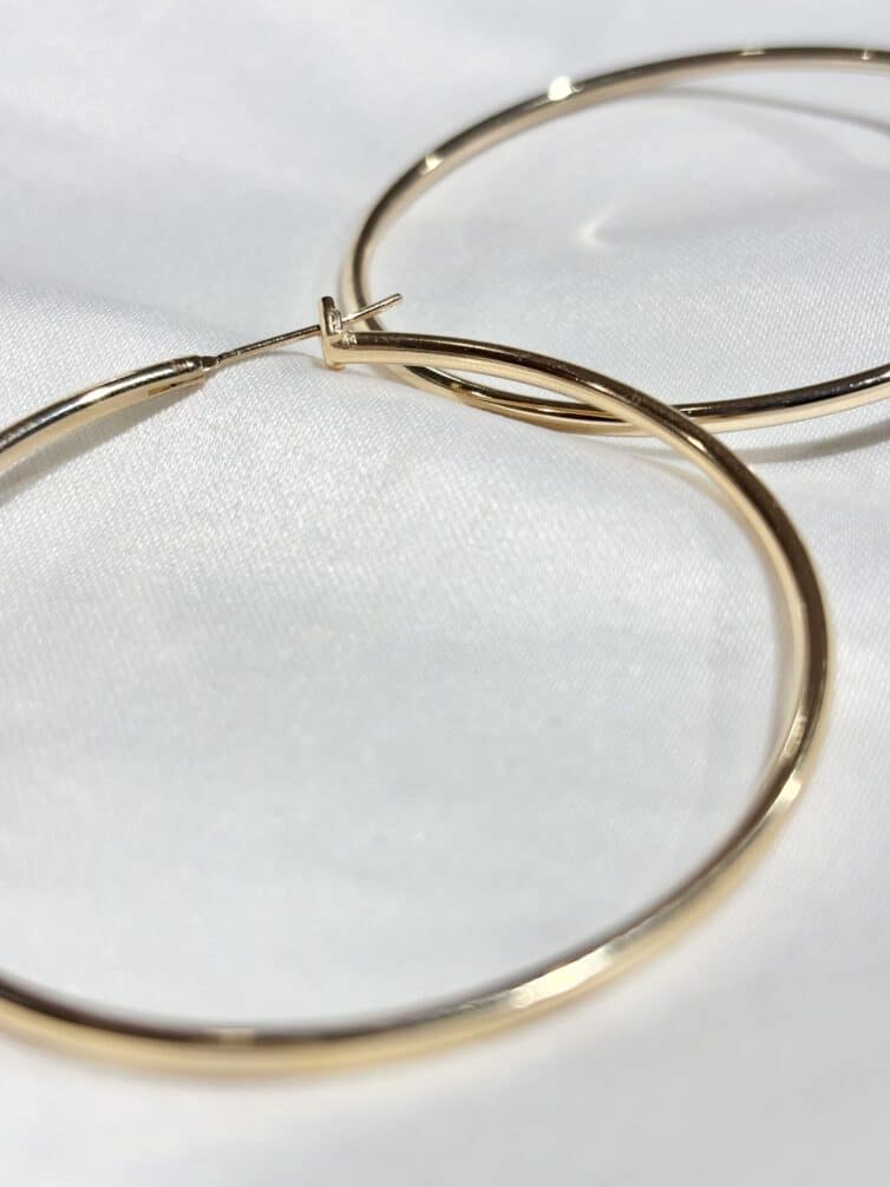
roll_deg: +7.9
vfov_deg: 36.2
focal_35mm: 53
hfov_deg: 27.5
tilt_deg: -23.6
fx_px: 1817
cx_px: 444
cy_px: 595
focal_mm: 5.96
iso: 32
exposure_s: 1/374
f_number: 1.6
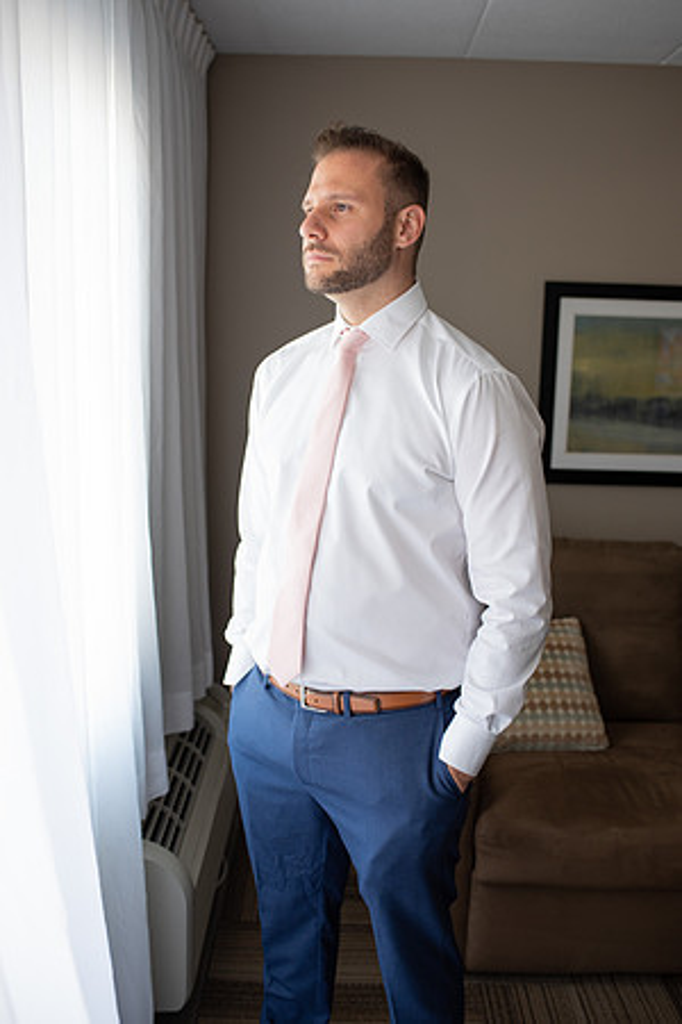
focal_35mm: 35
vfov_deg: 54.4
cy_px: 512
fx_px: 995
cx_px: 341
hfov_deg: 37.9
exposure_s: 1/160
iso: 400
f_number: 2.8
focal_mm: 35
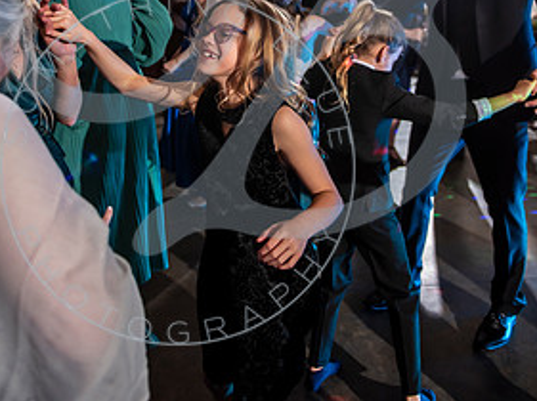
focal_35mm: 37
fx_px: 573
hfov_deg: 50.2
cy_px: 23
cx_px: 264
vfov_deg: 35.7
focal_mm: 24
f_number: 2.8
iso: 1000
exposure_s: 1/125
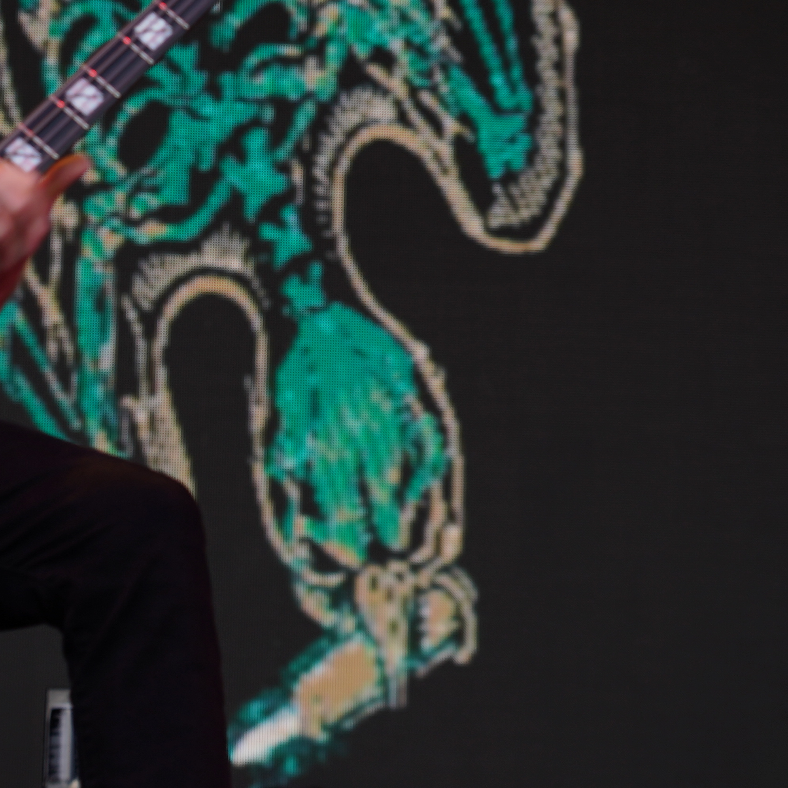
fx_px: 5074
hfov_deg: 8.8
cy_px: 289
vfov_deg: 8.9
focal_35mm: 197
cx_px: 66
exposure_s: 1/100
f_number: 4.5
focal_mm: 77
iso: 125
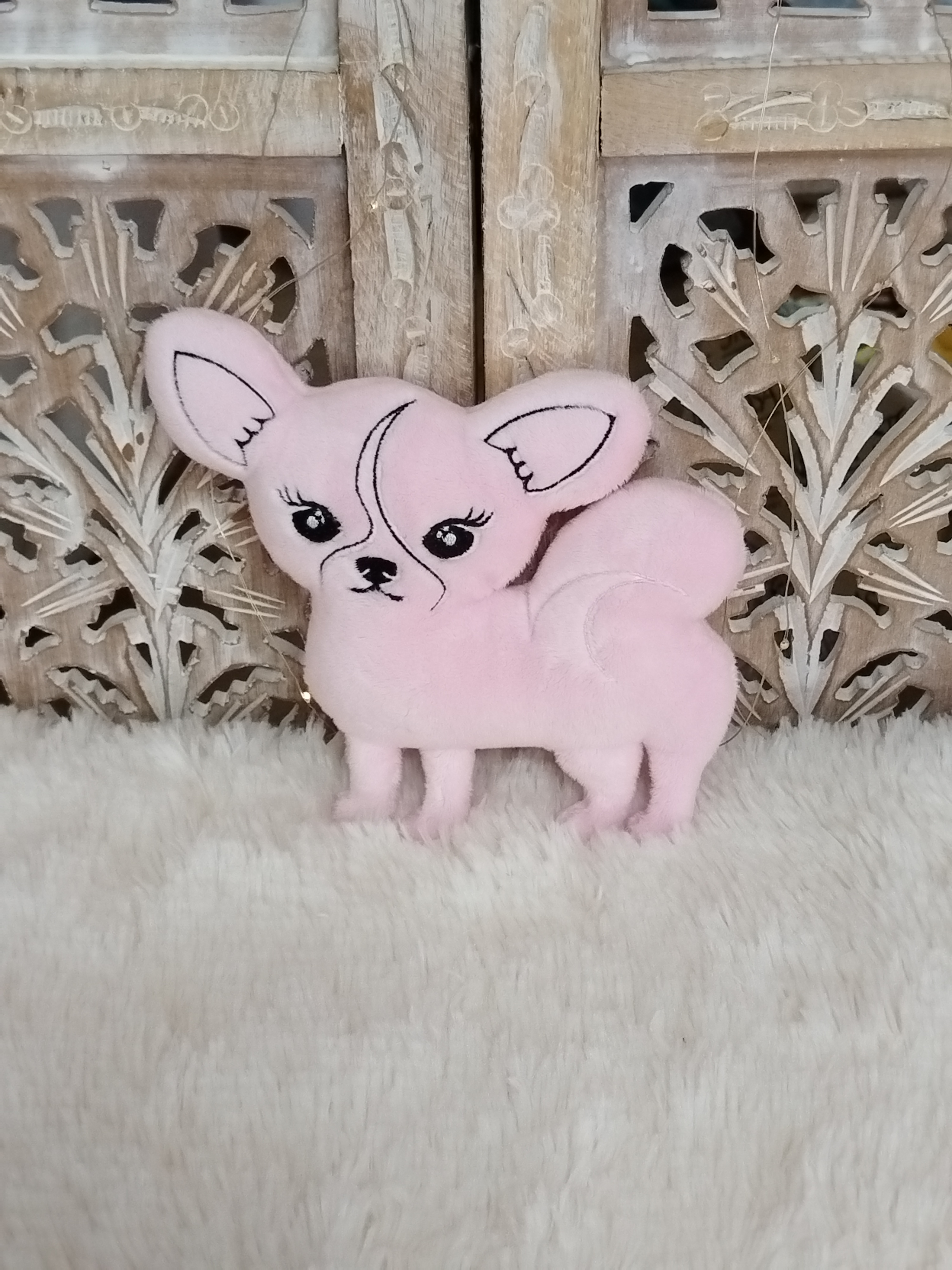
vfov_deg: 36.2
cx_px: 476
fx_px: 1943
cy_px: 635
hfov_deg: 27.5
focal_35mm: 53
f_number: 1.9
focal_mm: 4.95
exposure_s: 1/50
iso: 640
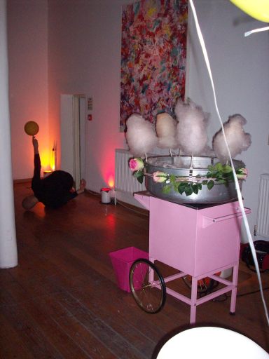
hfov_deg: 38.7
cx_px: 134
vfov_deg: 50.1
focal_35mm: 37
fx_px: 383
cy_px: 180
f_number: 2.8
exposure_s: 1/64
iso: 200
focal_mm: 6.2
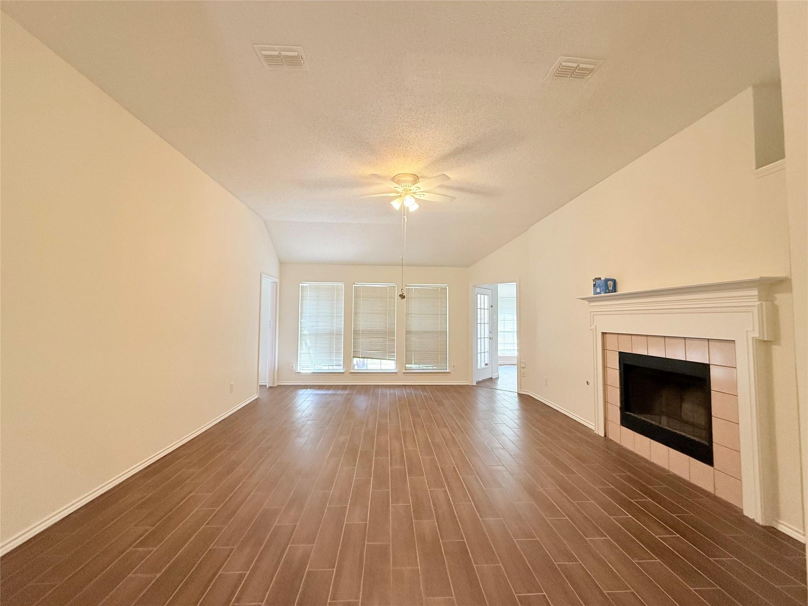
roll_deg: -0.4
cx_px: 404
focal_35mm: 14
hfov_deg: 102.1
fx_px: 327
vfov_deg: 85.7
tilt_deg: +3.1
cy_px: 303
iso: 320
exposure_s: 1/120
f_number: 2.2
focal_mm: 2.22
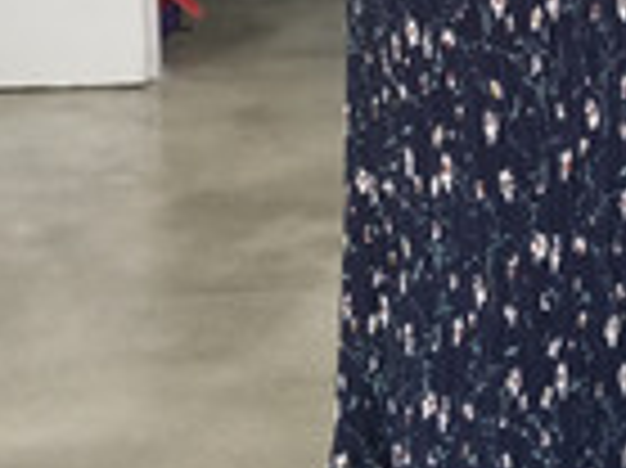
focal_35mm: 75
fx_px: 1355
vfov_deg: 18.6
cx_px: 621
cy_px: -81
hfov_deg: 24.8
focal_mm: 4.25
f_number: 1.7
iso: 250
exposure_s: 1/33
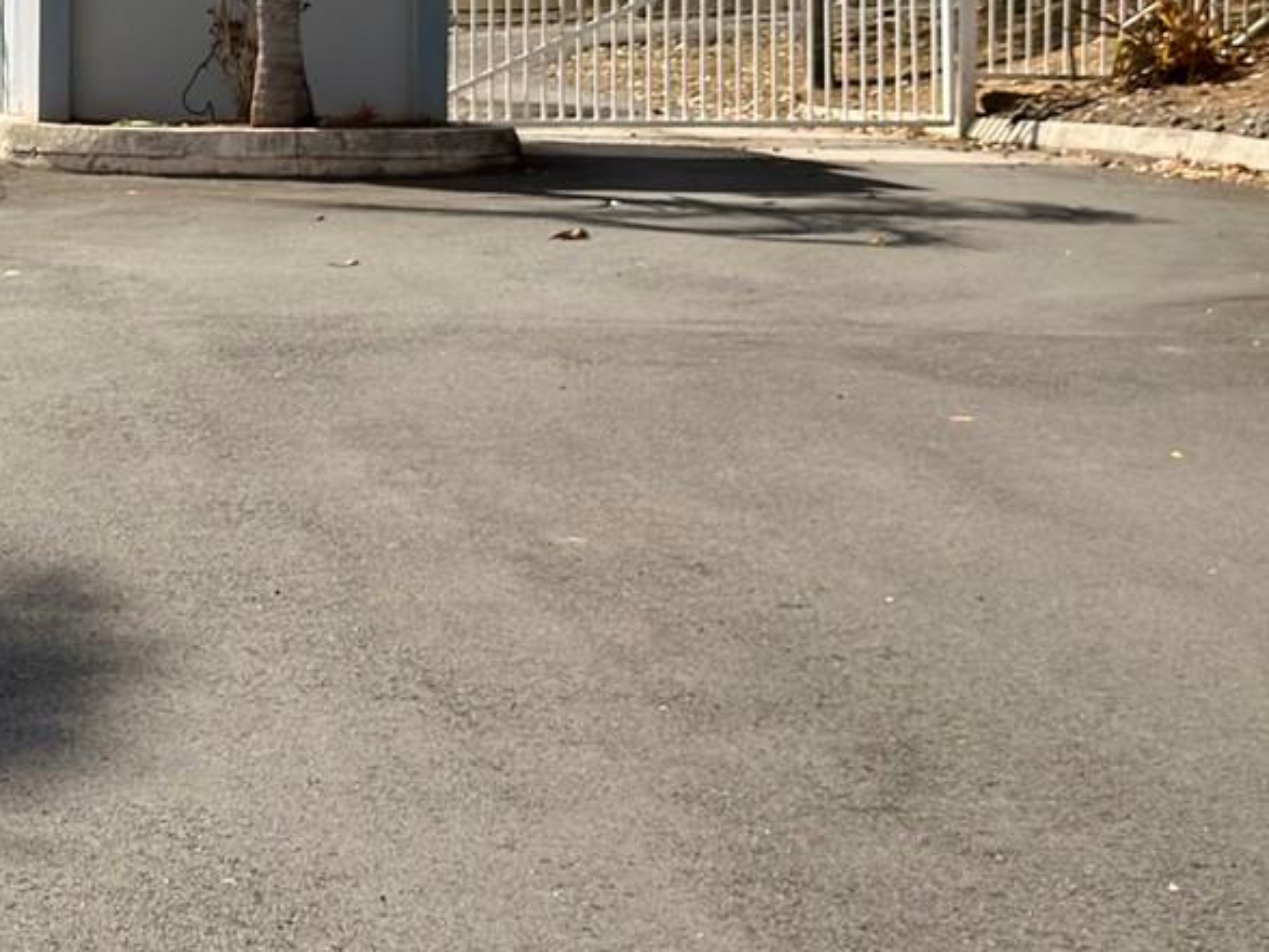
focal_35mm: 106
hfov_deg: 17.9
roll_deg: -0.3
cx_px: -109
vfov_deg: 13.8
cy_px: 5
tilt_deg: +2.0
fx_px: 3886
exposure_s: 1/6897
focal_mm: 6.76
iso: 64
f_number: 1.78
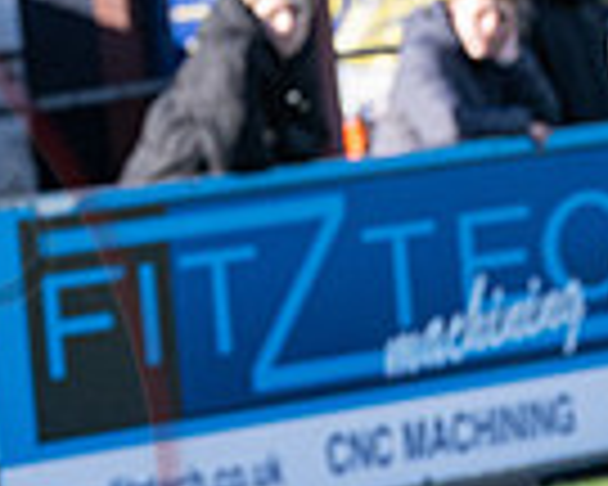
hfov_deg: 3.9
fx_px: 8889
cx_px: -592
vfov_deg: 3.1
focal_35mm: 494
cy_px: 608
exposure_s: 1/1600
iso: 400
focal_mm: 70
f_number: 4.5
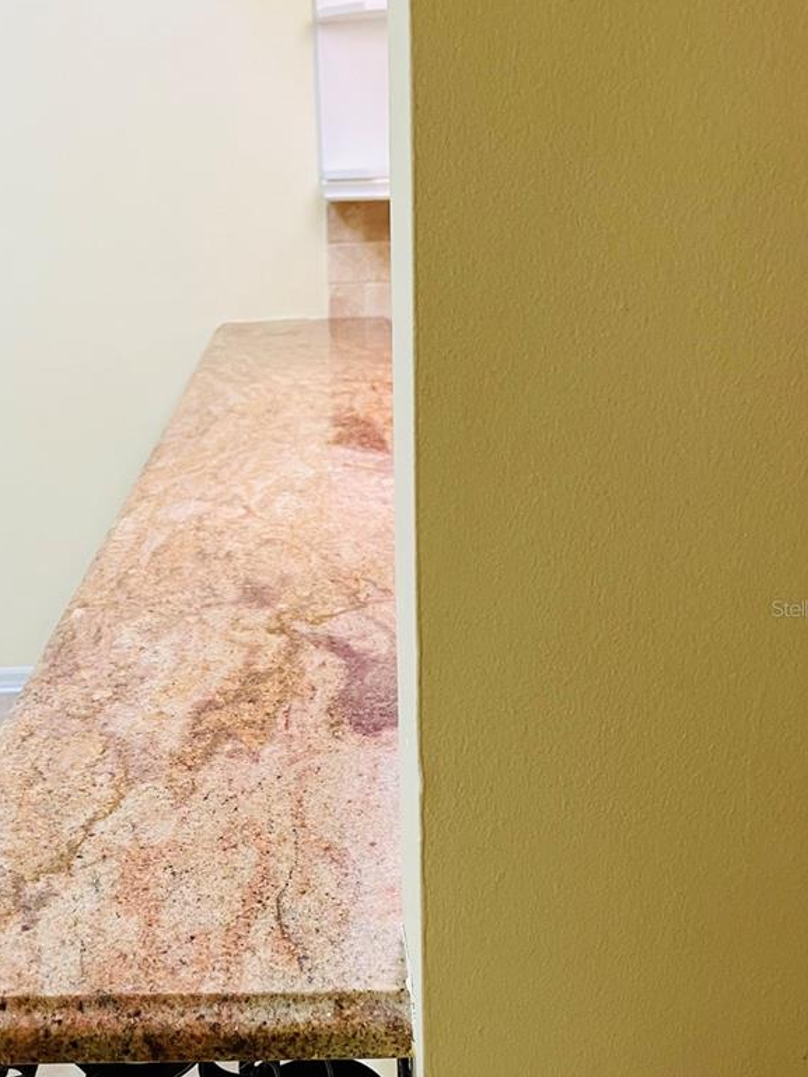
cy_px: 608
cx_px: 241
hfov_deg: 36.3
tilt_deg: -20.2
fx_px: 1213
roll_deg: +4.0
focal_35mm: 39
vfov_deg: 47.7
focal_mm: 5.1
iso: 200
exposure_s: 1/60
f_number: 1.6
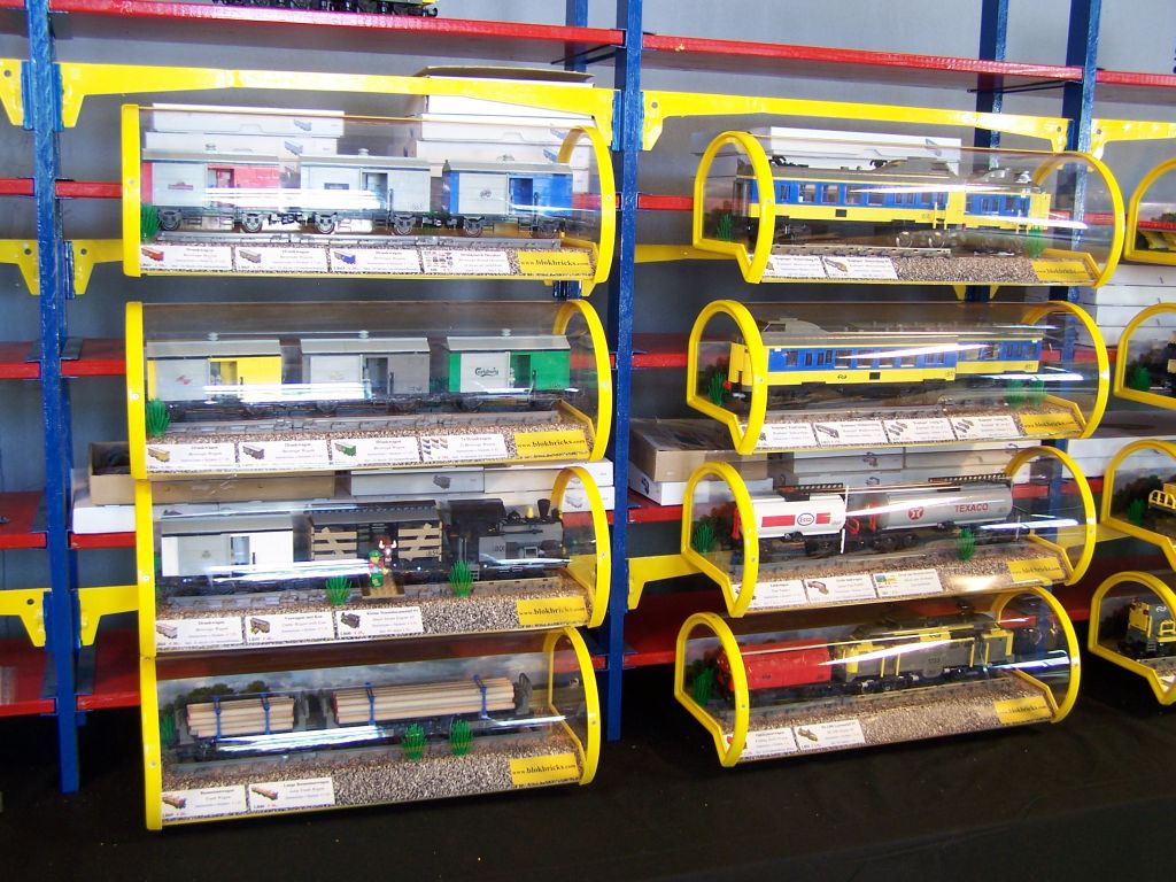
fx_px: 1291
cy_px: 441
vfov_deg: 37.7
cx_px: 588
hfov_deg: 49.0
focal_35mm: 38
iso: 80
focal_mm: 6.3
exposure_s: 1/4
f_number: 2.8
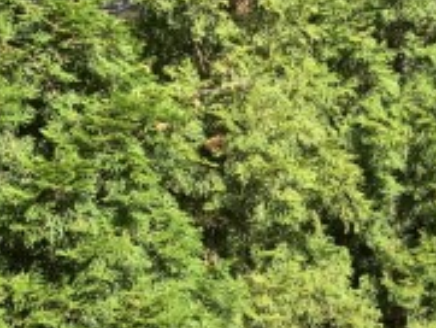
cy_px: 362
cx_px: 732
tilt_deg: -9.2
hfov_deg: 17.9
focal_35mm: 92
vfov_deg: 15.6
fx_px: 1160
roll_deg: +2.3
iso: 25
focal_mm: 4.25
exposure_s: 1/1387
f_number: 1.8
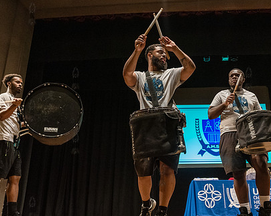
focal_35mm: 38
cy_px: 110
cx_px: 162
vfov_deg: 39.1
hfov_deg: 47.7
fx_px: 305
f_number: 4
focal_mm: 27
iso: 5000
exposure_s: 1/250
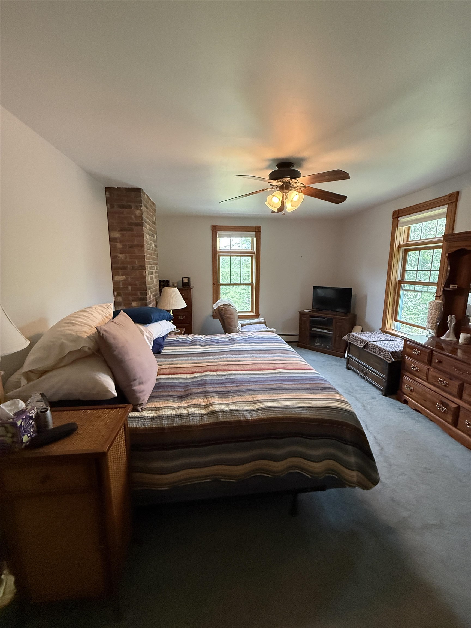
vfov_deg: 102.1
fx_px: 254
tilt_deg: -7.7
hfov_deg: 85.7
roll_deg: -0.5
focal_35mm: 14
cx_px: 236
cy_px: 314
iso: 640
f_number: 2.2
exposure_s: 1/120
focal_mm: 2.22
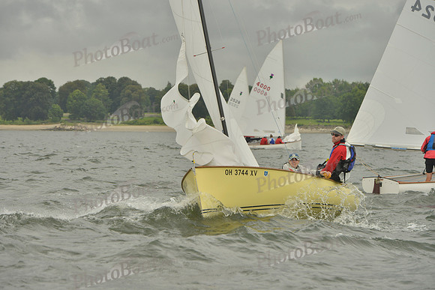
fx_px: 1934
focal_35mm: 160
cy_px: 145
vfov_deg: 8.6
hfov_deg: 12.8
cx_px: 218
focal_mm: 160
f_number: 9
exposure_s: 1/1250
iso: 400
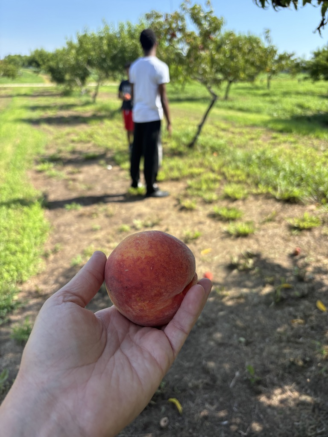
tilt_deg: -23.5
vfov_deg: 67.3
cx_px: 164
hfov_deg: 53.1
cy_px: 218
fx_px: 328
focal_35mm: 26
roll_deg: -1.6
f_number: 1.6
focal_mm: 5.96
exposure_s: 1/1092
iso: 50
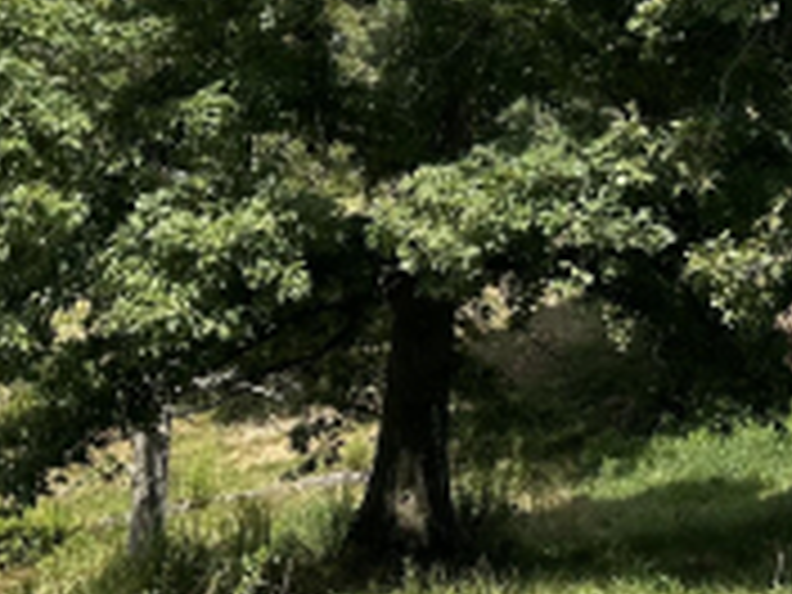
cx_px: 551
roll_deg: -2.1
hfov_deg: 21.4
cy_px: -230
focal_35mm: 91
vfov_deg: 15.3
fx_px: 2082
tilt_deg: +8.1
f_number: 1.78
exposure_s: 1/3247
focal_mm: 6.86
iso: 80
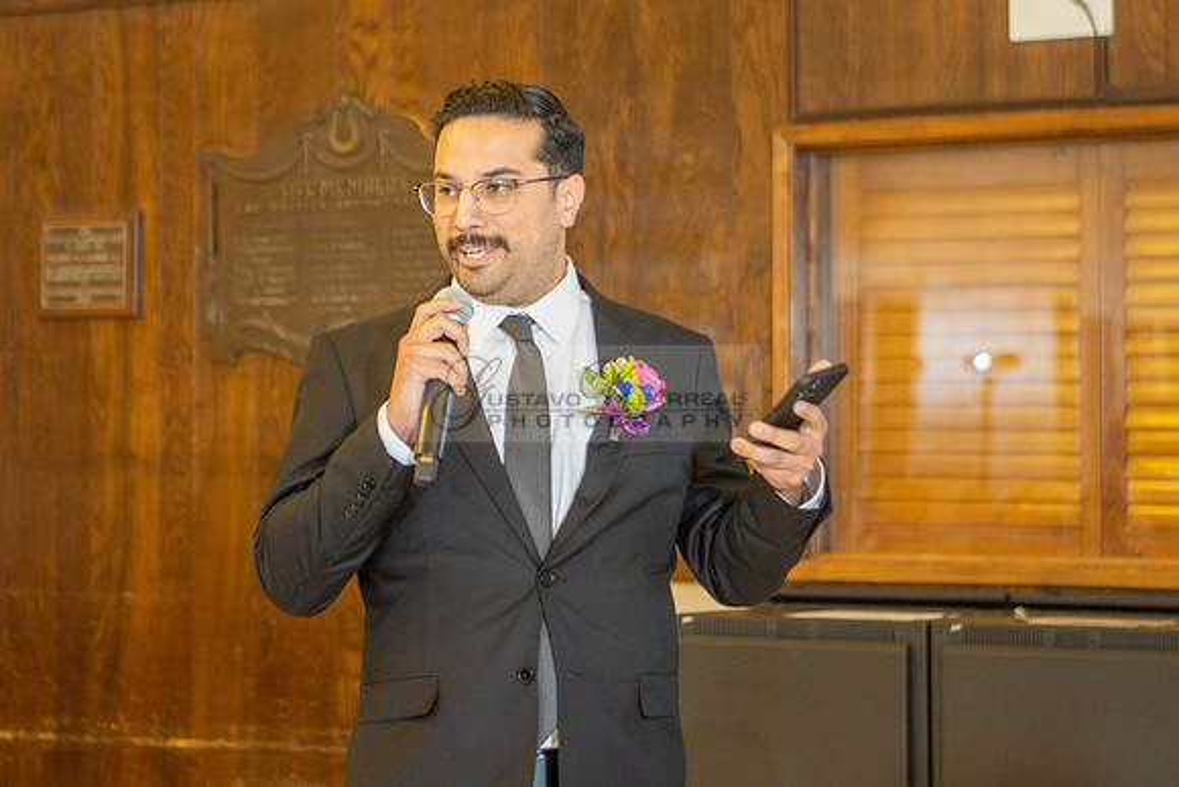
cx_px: 524
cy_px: 253
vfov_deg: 12.0
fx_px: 3726
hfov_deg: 18.0
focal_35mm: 114
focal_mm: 70
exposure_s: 1/100
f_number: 2.8
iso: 800
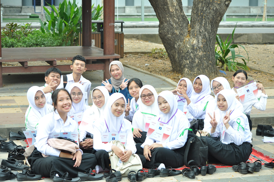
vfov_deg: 15.7
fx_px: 661
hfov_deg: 23.4
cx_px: 137
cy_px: 91
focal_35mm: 87
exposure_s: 1/60
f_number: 5.6
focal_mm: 58
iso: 200
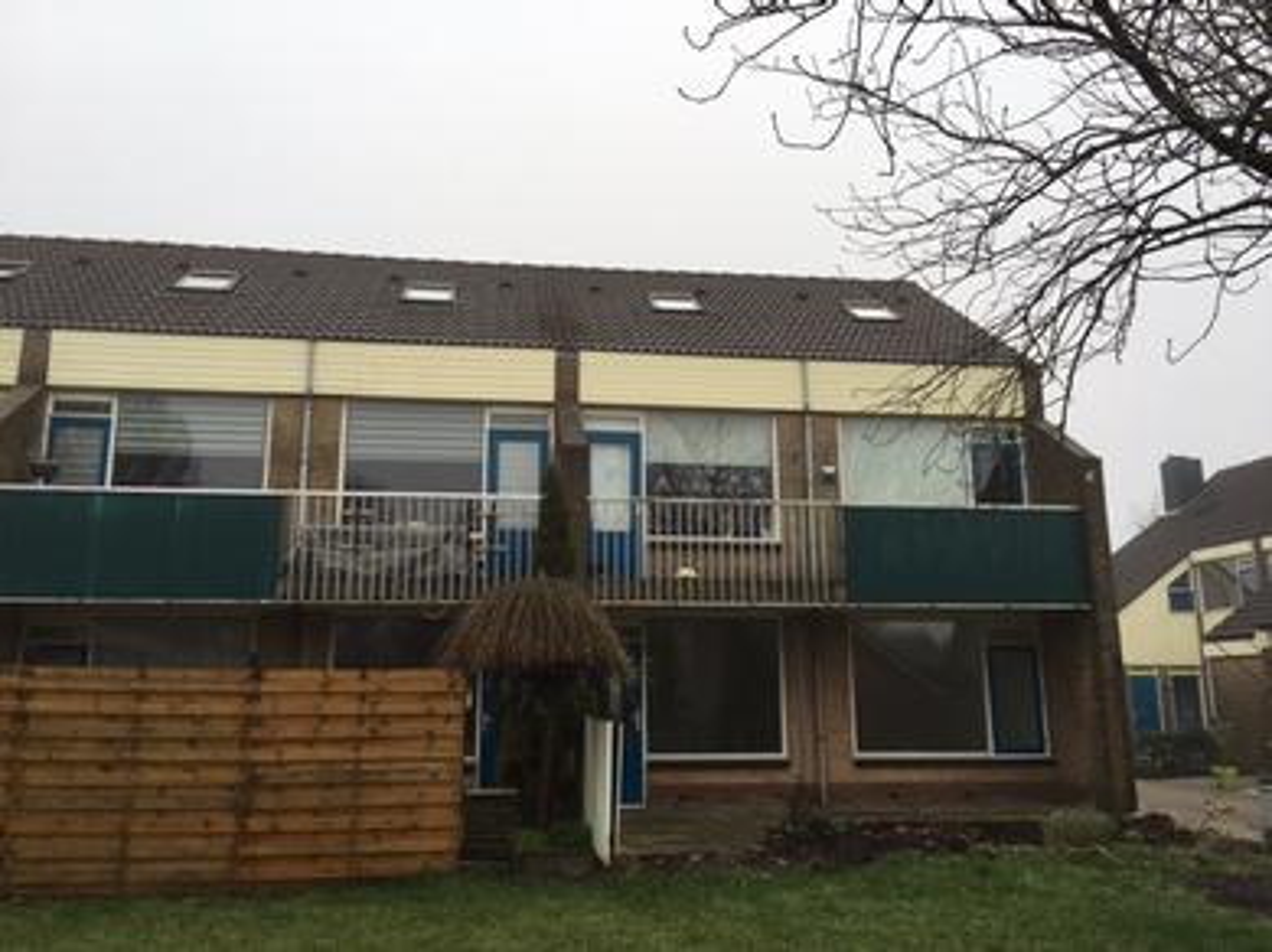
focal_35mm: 29
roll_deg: -0.3
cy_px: 476
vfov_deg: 48.2
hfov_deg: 61.7
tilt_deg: +13.0
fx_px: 1065
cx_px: 636
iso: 25
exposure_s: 1/183
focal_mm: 4.15
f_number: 2.2
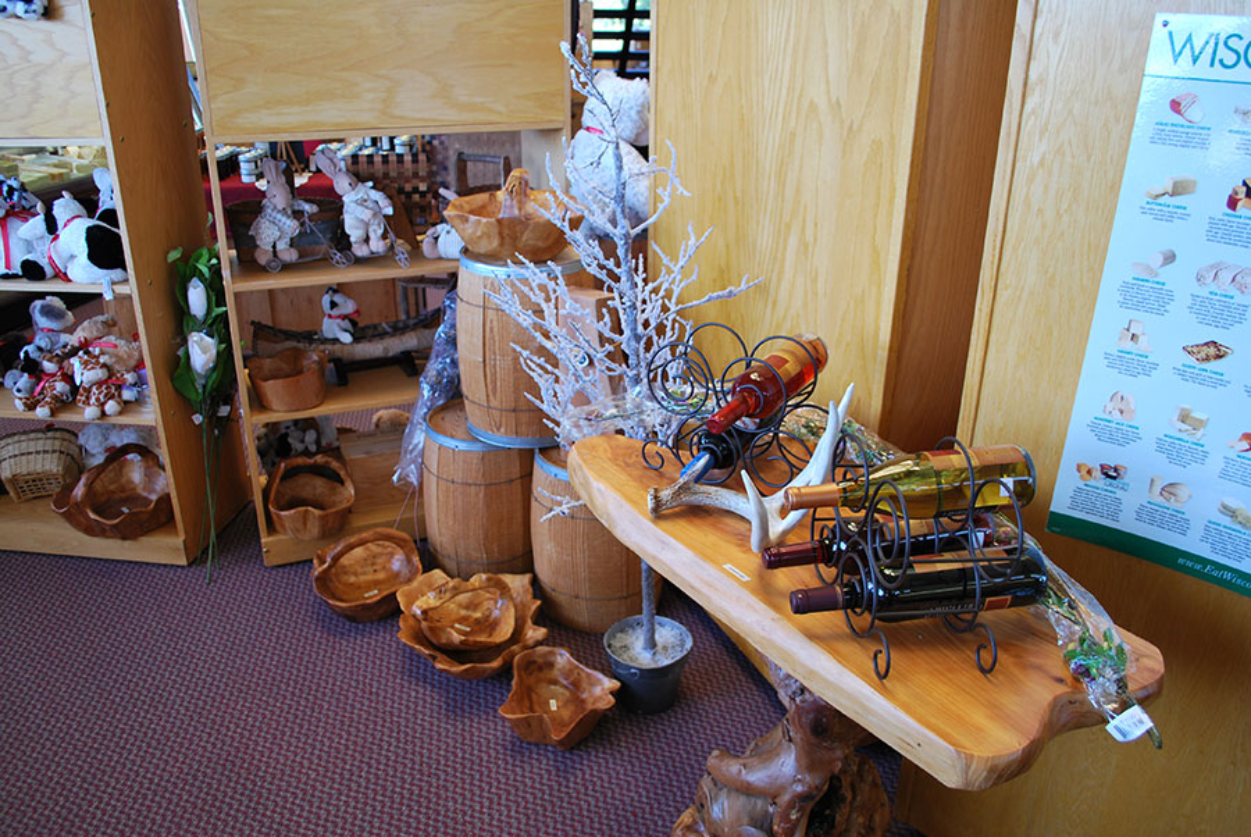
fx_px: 939
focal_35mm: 27
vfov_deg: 48.0
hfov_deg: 67.3
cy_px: 418
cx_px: 626
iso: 200
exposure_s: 1/50
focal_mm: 18
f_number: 3.5
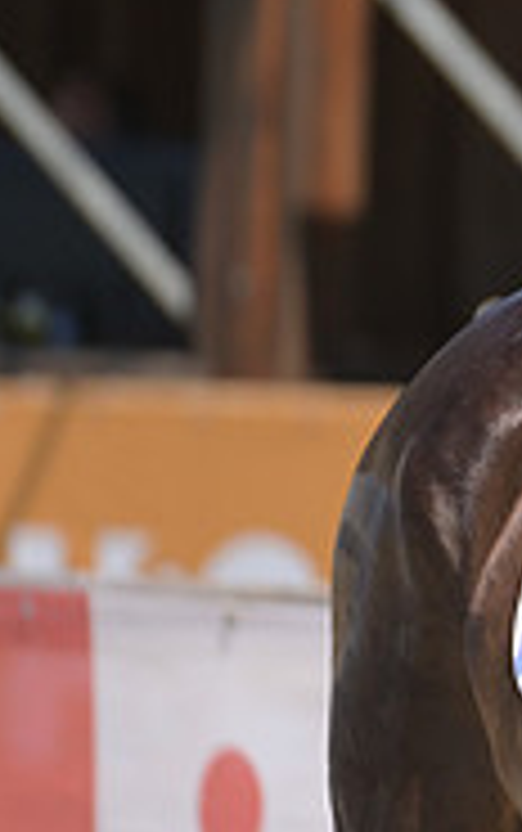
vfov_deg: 1.6
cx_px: 1179
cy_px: 16
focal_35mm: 1279
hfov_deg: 1.0
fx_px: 29045
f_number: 5
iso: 320
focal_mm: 400
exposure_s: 1/1250
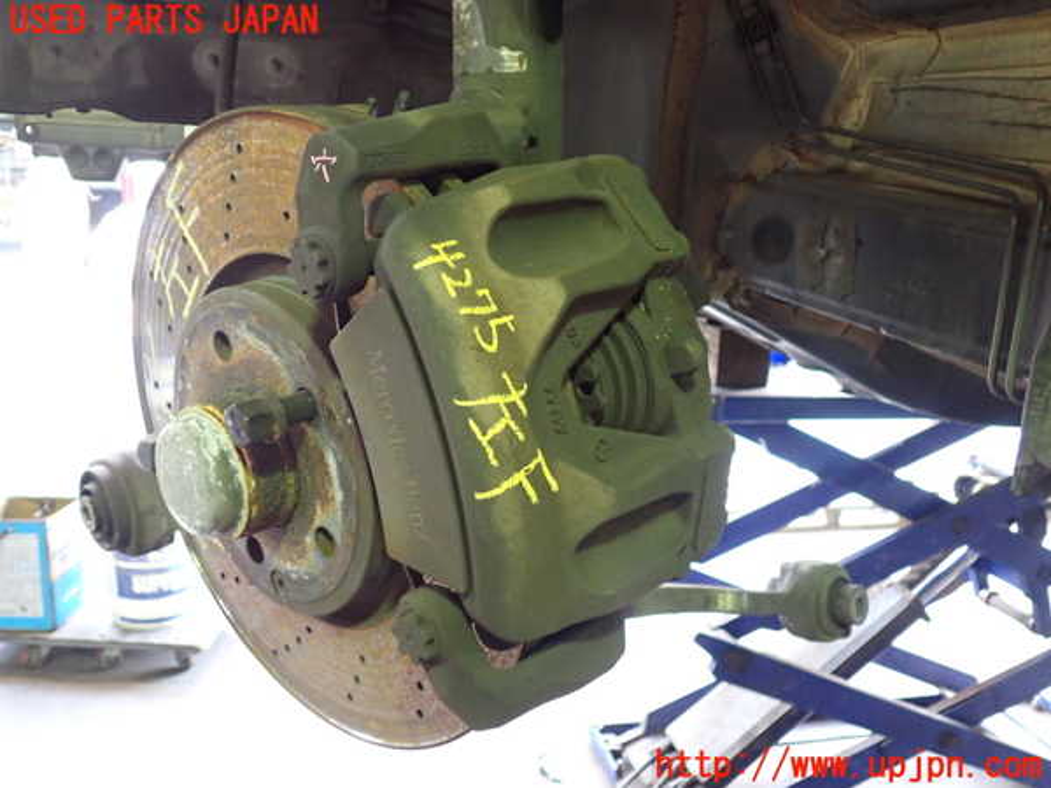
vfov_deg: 46.8
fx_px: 911
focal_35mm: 30
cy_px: 394
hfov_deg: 60.0
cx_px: 526
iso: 640
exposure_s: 1/30
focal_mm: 5.4
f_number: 2.3
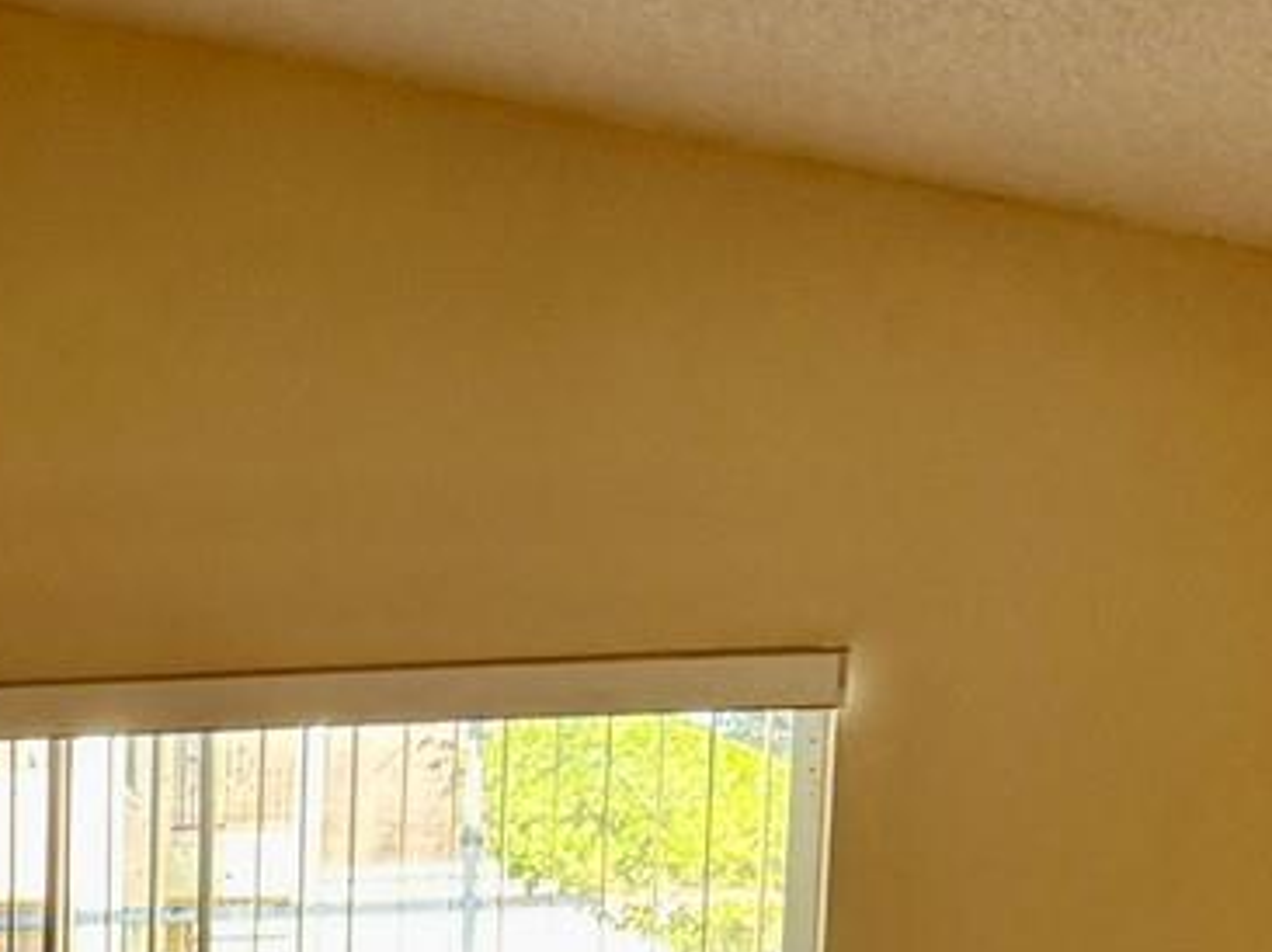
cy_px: 1991
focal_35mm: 105
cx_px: -441
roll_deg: +0.9
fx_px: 3856
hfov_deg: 17.4
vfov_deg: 12.2
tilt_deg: -12.0
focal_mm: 6.76
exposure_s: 1/120
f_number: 1.78
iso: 125
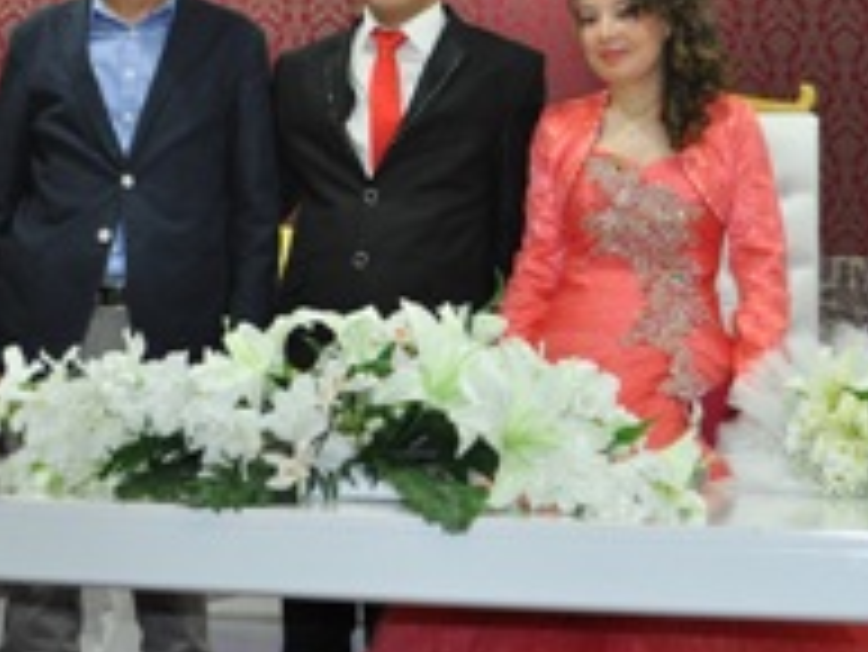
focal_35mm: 67
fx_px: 1681
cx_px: 567
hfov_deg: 28.8
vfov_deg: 21.7
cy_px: 135
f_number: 3.8
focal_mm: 20
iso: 800
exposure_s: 1/80
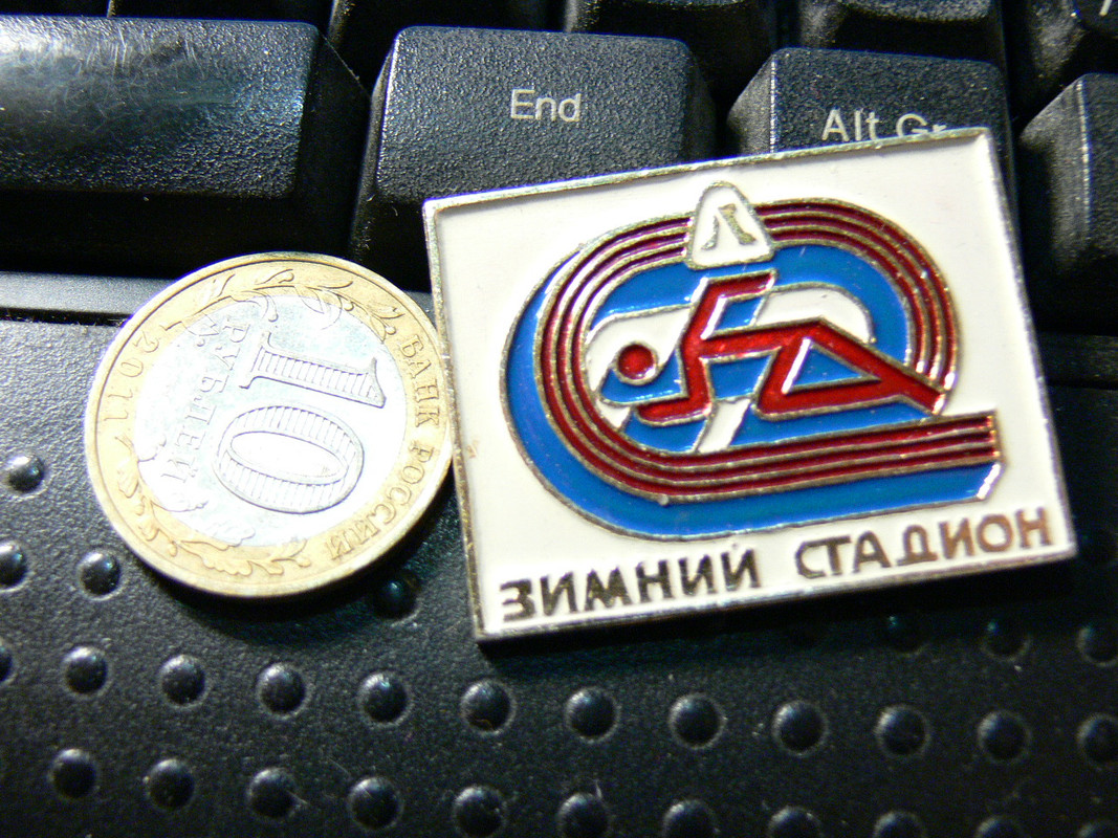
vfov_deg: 30.3
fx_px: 1550
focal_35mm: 48
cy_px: 419
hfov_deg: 39.7
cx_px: 559
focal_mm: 9.2
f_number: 3.2
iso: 200
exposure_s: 1/15
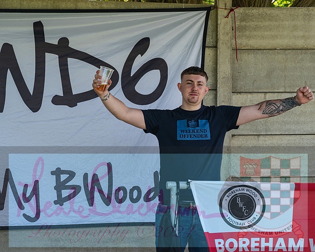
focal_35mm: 229
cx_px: 144
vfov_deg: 6.8
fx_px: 2130
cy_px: 126
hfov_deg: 8.5
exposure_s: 1/200
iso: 50
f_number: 4
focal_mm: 135
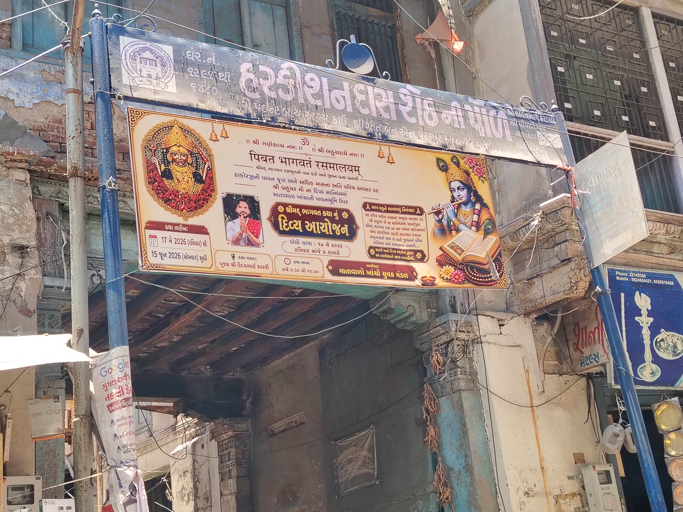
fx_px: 967
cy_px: 256
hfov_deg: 38.9
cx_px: 342
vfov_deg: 29.7
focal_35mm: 49
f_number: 1.75
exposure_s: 1/146
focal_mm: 5.25
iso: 100
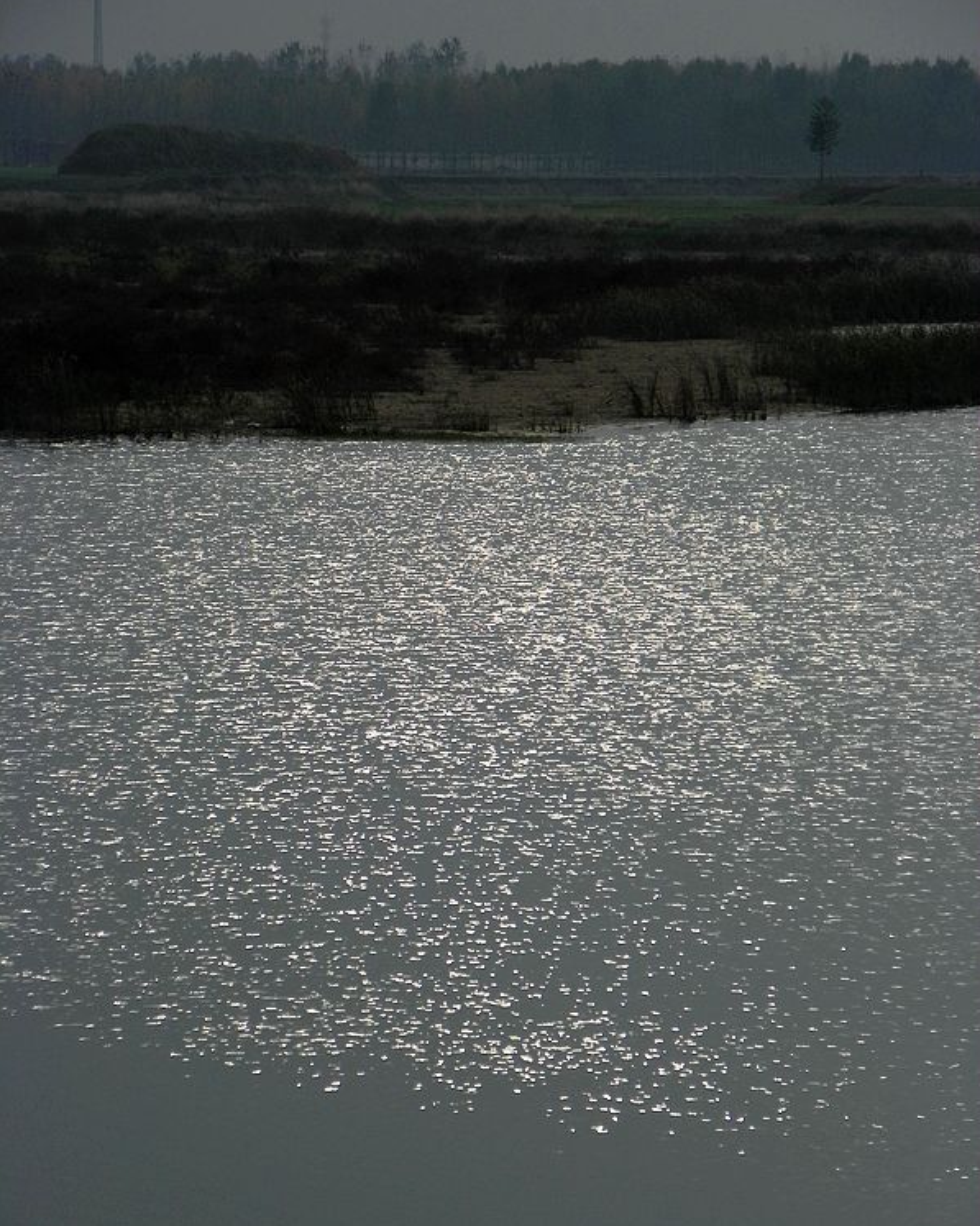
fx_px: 7727
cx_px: 491
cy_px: 638
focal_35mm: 213
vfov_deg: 9.1
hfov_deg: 7.3
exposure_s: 1/800
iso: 100
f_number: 4.5
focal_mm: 36.3
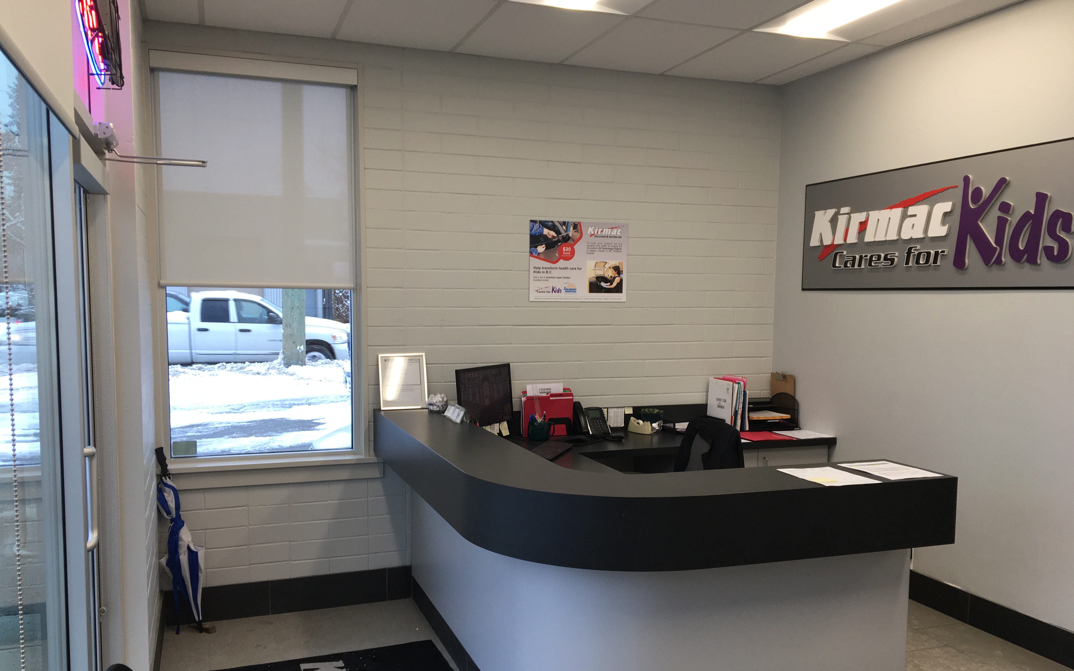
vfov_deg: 40.5
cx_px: 541
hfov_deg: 61.2
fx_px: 907
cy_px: 382
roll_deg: +0.3
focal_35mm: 31
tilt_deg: -7.3
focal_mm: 4.15
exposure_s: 1/60
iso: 32
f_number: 2.2
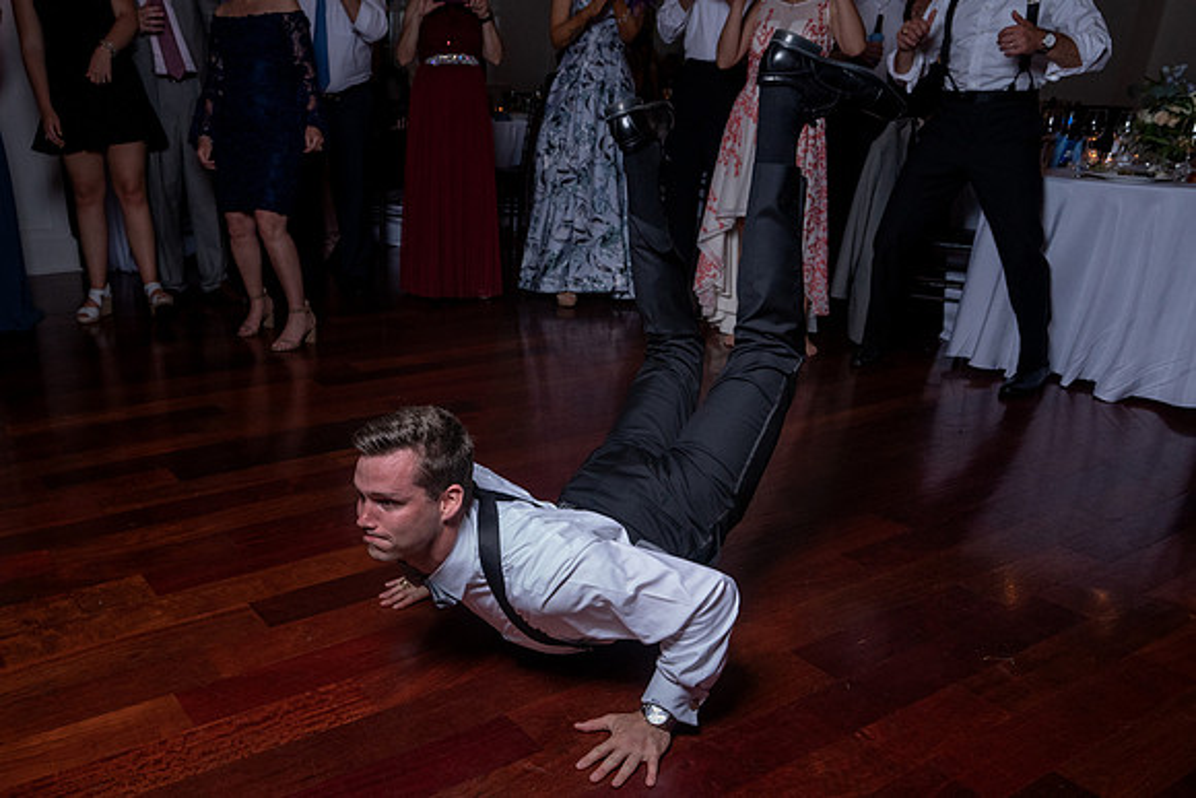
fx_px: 1027
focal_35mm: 31
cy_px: 519
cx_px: 476
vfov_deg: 42.0
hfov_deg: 59.9
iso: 2000
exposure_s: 1/200
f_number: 5.6
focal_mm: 23
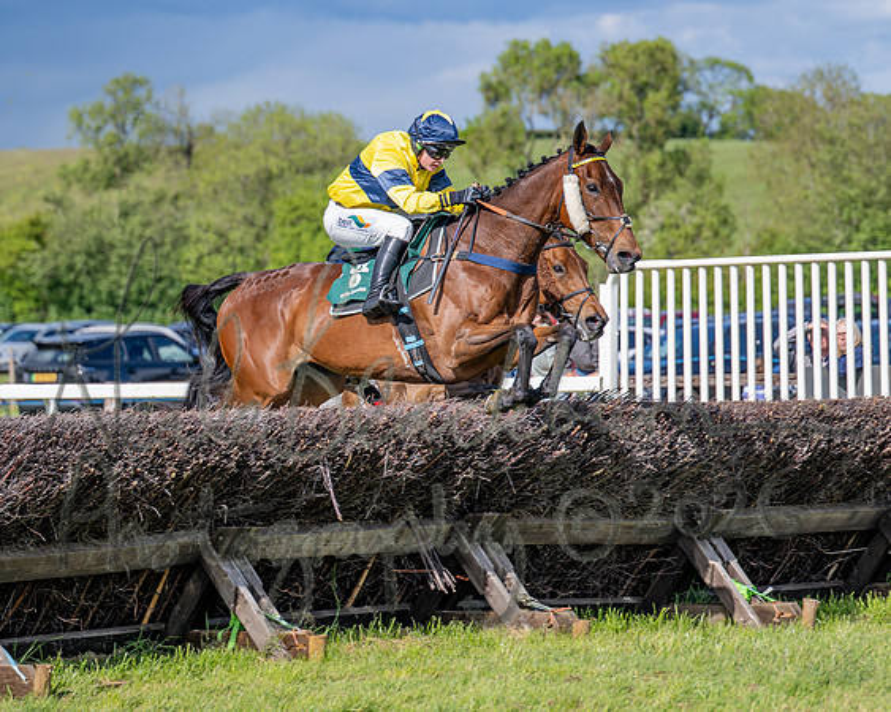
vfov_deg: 8.6
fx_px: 4734
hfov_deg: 10.7
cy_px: 310
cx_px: 382
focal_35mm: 180
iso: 80
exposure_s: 1/1600
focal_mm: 98
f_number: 2.8
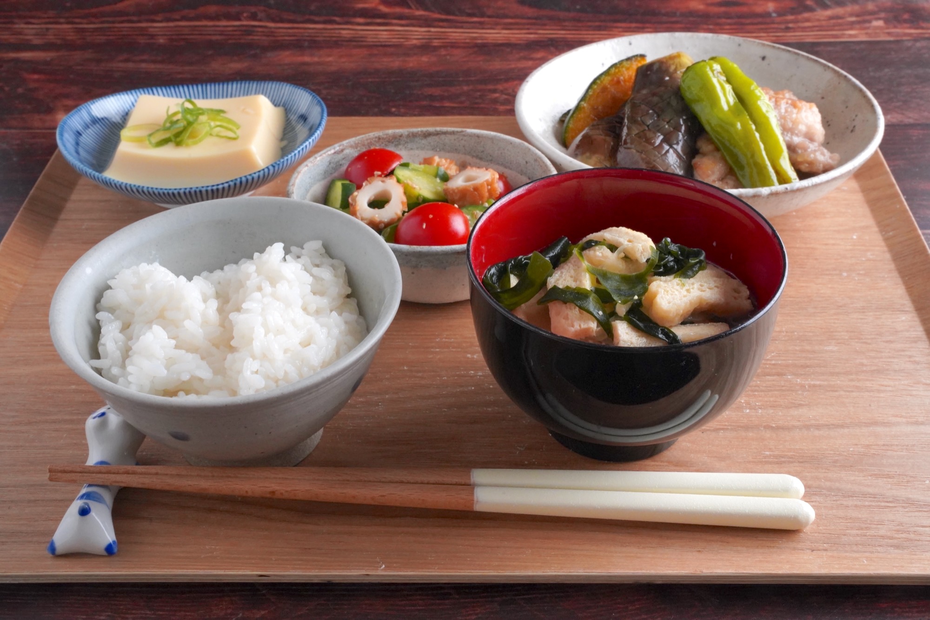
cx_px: 465
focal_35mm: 50
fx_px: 1279
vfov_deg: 27.3
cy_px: 310
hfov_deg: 40.0
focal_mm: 49.5
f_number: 22
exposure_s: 1/25
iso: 6400
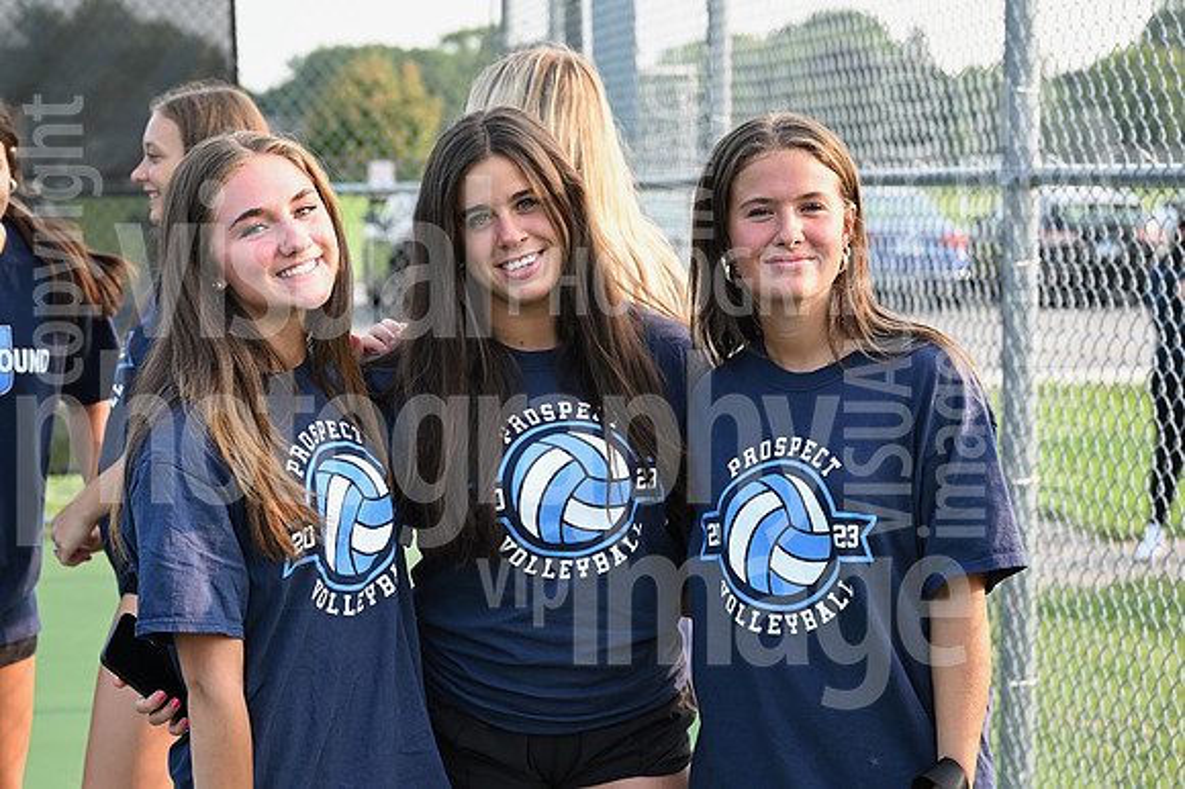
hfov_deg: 24.2
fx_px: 2763
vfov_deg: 16.2
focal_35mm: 84
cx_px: 592
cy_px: 394
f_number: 4
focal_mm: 56
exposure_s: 1/640
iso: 450
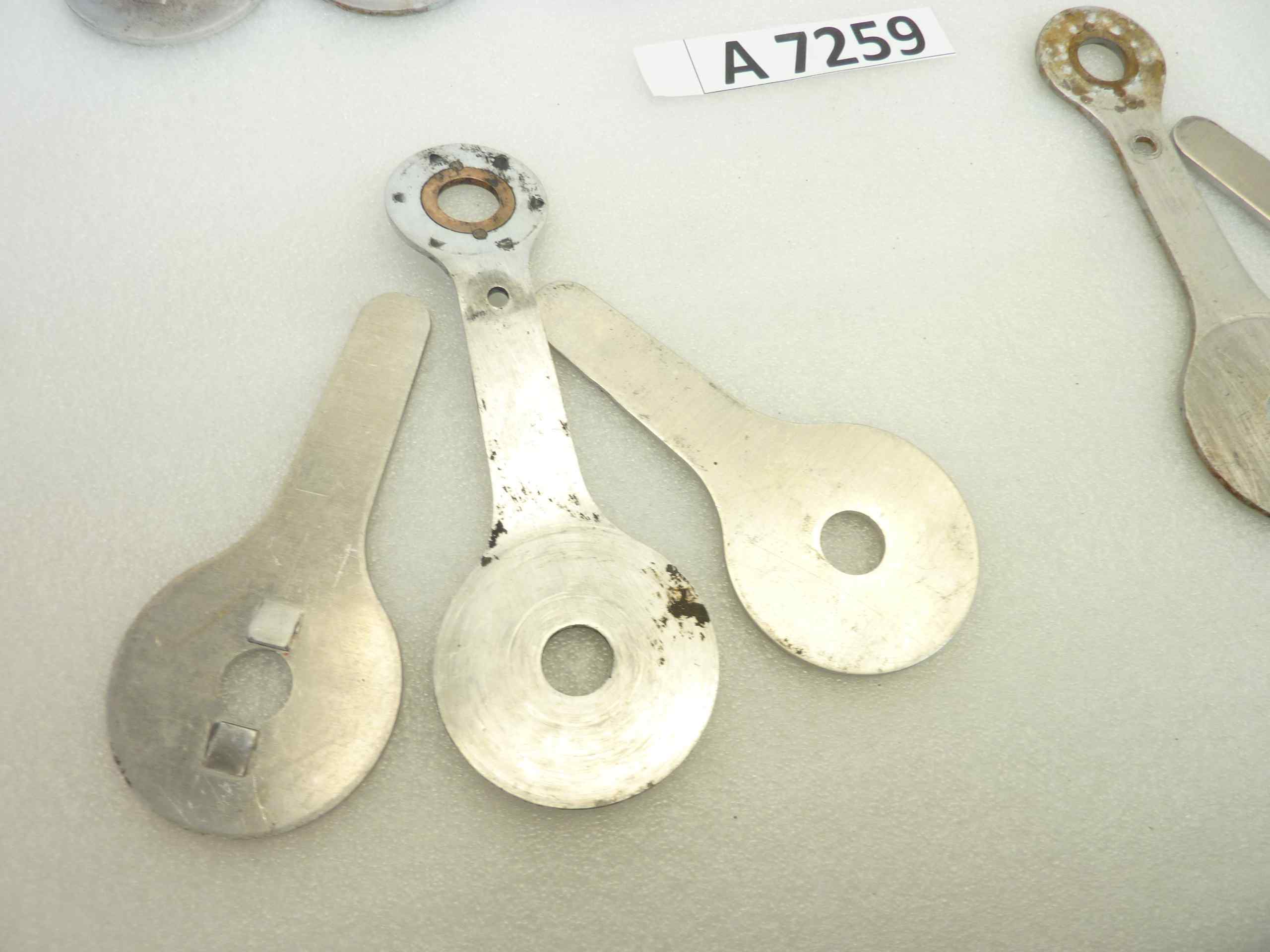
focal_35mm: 25
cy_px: 476
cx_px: 635
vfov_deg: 54.9
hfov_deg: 69.4
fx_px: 917
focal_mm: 4.1
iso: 80
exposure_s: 1/25
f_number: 3.3
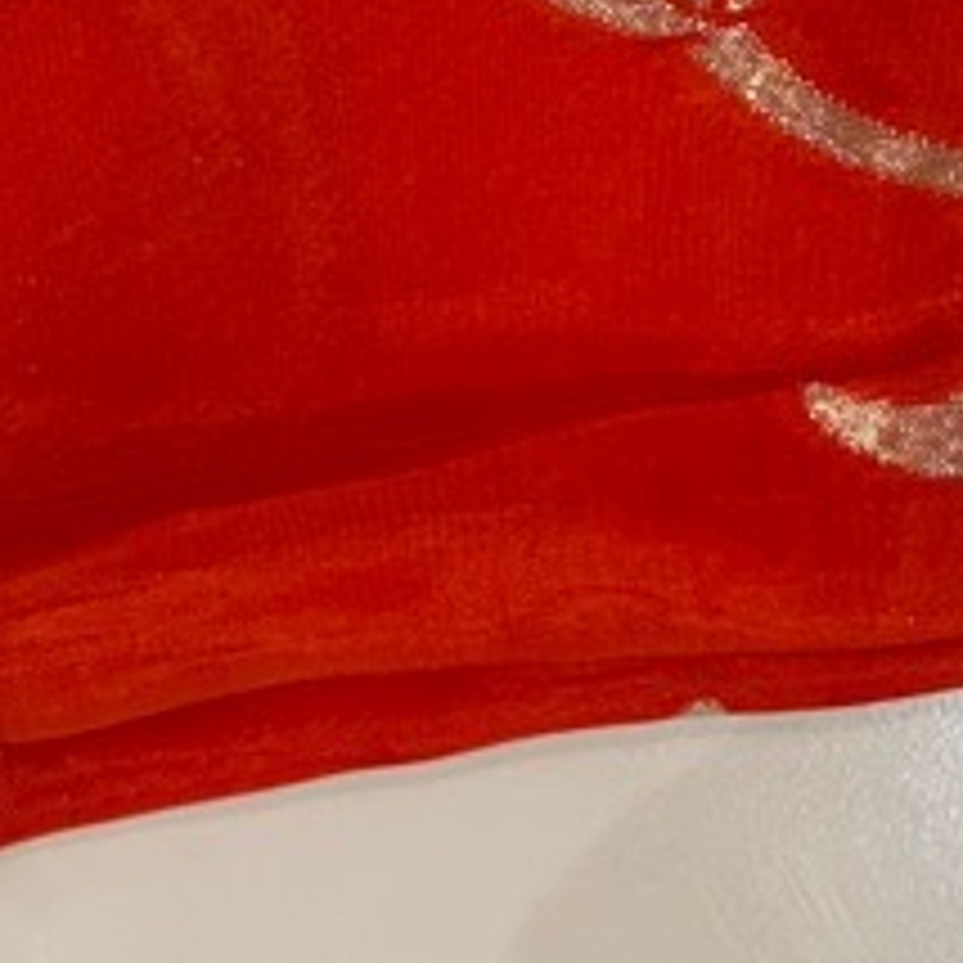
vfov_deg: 13.2
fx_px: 3997
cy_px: -369
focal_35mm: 127
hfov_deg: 13.7
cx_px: 778
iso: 64
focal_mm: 6.86
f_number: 1.78
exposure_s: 1/100
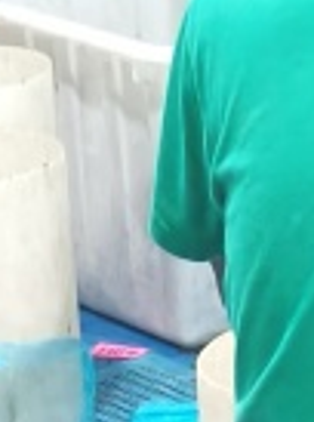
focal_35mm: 203
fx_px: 2467
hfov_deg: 7.3
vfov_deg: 8.7
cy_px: 1098
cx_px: 154
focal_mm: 4.84
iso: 1000
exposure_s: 1/25
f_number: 1.8
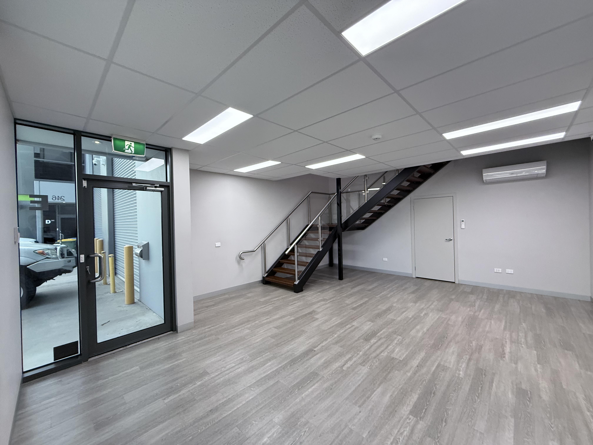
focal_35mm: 14
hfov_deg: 102.1
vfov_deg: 85.7
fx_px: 240
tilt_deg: -0.5
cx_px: 296
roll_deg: +0.9
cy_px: 222
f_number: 2.2
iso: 320
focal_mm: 2.22
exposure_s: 1/100
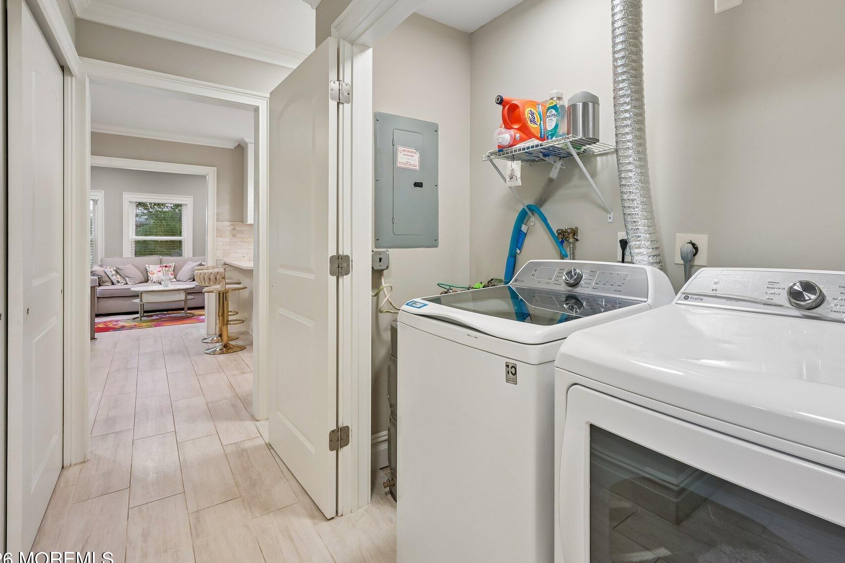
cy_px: 249
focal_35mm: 17
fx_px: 399
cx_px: 467
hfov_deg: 93.0
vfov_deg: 70.2
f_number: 11
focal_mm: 14
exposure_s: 1/10
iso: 400
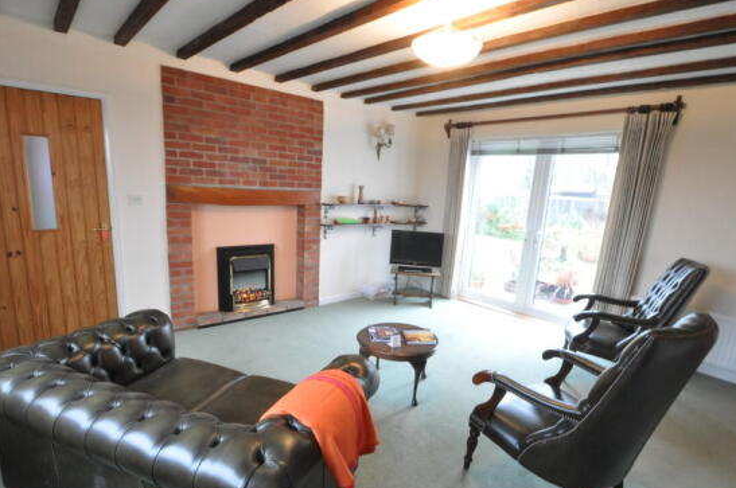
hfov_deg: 90.1
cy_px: 285
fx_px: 367
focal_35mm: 18
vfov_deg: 66.8
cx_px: 374
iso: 2000
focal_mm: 10
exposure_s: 1.3
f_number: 22
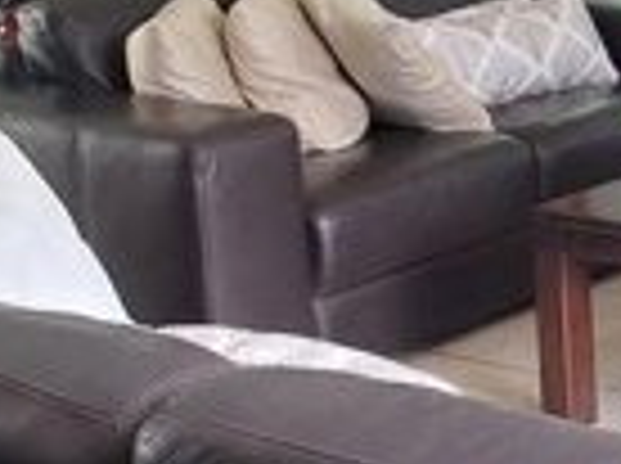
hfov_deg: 17.1
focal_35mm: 106
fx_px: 1898
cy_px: 99
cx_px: 886
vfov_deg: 13.9
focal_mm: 5.54
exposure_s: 1/120
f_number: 1.8
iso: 50
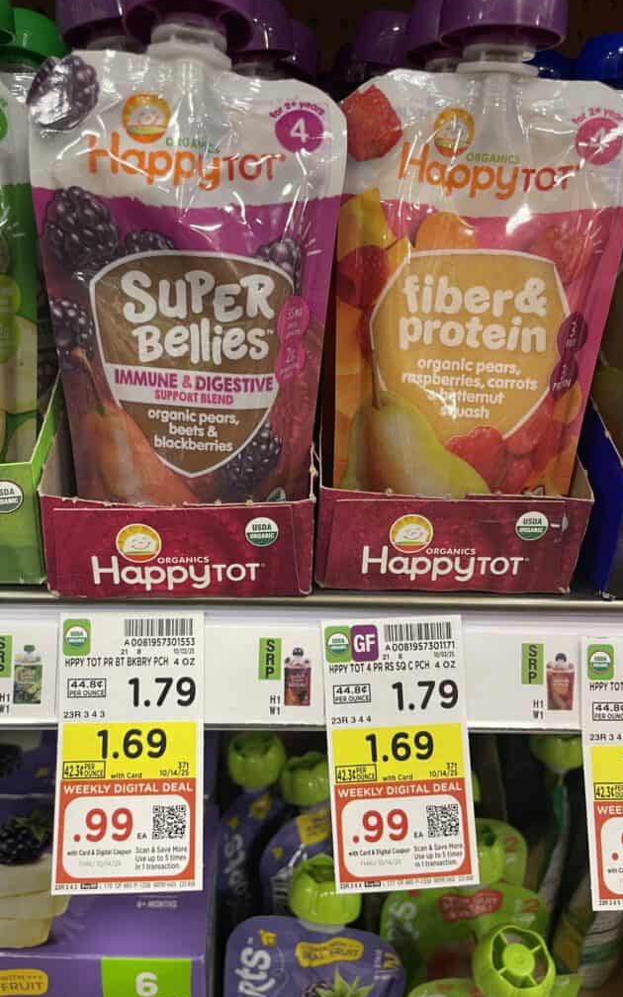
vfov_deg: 66.5
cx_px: 285
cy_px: 494
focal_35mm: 28
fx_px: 761
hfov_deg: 44.5
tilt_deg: -23.3
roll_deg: -0.9
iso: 100
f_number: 1.6
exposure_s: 1/62
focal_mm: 4.2
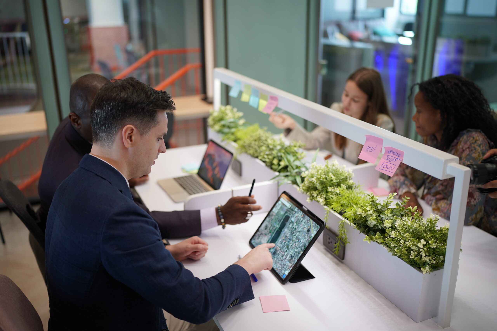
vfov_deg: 37.9
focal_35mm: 35
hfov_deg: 54.4
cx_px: 248
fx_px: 483
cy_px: 166
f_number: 1.4
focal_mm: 35
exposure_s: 1/60
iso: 100
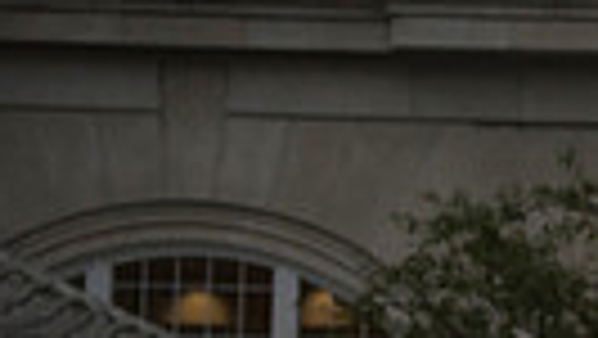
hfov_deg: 9.5
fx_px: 3332
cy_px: 530
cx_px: 1245
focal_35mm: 210
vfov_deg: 5.7
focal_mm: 46
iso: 1600
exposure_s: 1/2000
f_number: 3.5
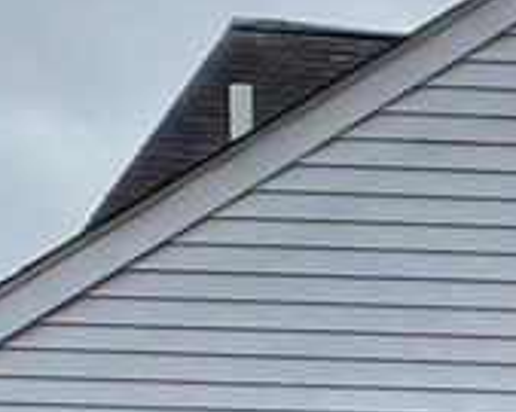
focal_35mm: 216
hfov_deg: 7.7
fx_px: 3297
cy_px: 903
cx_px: 1575
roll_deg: -0.6
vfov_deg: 6.8
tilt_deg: +2.4
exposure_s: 1/2222
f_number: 1.8
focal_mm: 4.25
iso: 32
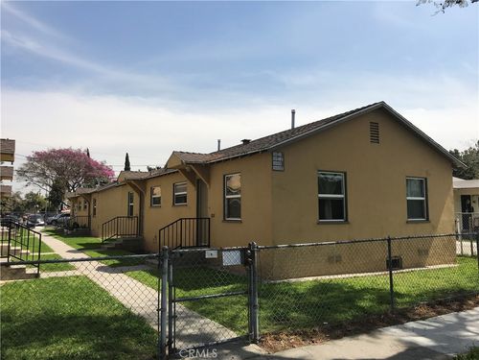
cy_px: 180
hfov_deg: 63.4
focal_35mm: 28
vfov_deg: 49.7
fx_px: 387
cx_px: 240
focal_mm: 3.99
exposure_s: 1/3195
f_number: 1.8
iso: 20
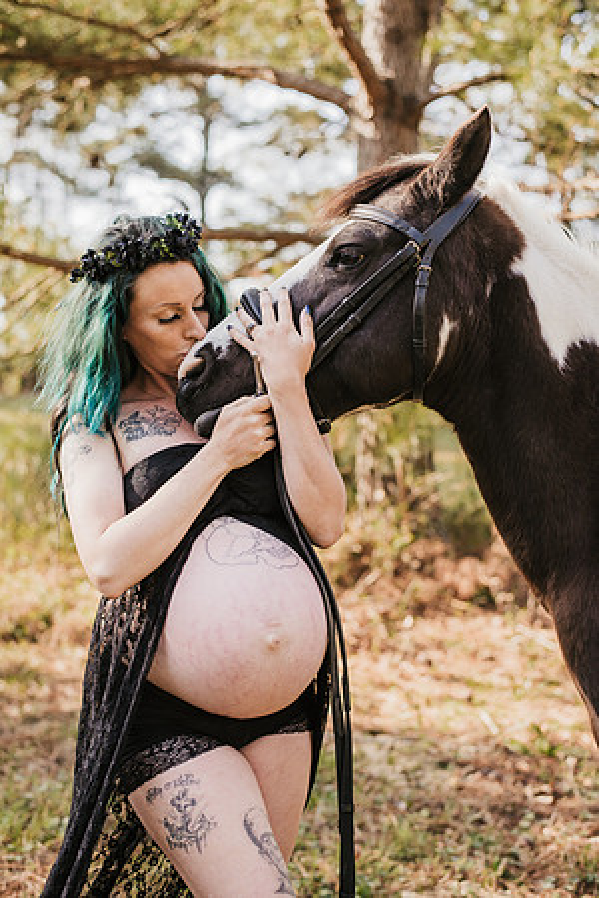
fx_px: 1248
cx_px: 300
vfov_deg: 39.6
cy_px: 449
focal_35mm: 50
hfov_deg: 27.0
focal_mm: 50
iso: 100
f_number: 2.8
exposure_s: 1/250
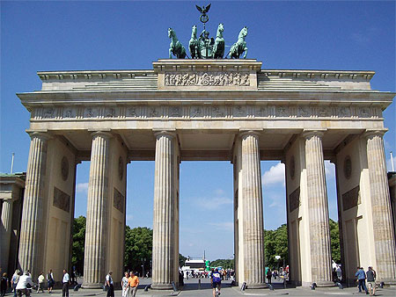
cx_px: 198
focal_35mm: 36
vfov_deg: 39.7
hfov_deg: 51.3
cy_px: 148
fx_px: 412
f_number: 4.8
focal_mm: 6
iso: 80
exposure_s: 1/680
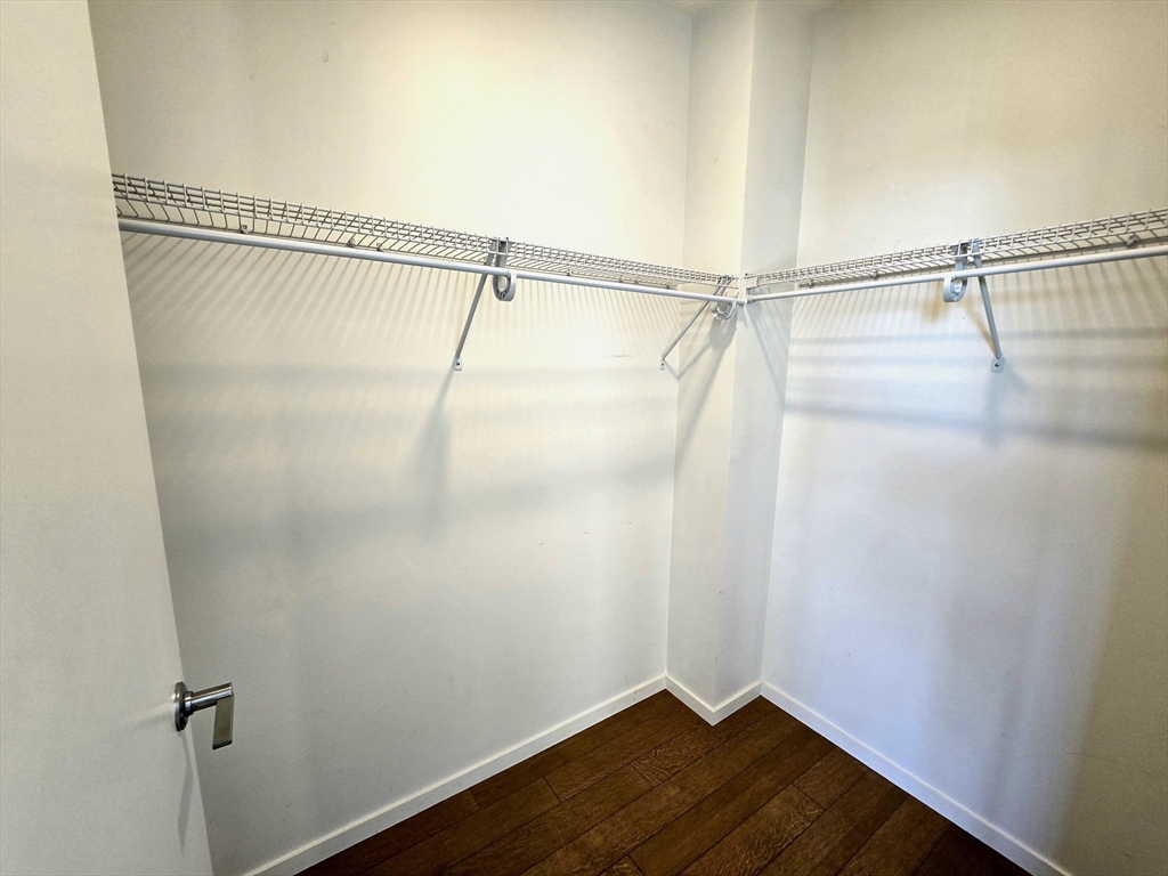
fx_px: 439
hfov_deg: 106.2
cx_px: 584
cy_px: 438
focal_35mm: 13
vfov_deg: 89.9
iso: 80
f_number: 2.2
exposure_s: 1/60.2
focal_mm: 2.2
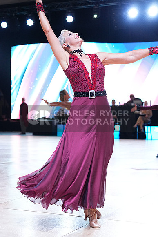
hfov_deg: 19.5
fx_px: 461
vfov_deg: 28.8
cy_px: 118
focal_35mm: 70
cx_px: 79
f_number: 4
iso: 2000
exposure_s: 1/400
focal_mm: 70
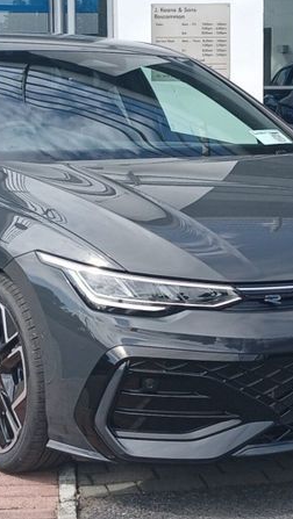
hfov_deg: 31.2
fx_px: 524
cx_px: 129
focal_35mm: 38
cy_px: 259
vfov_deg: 52.8
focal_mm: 3.98
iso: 20
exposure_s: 1/338
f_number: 1.8
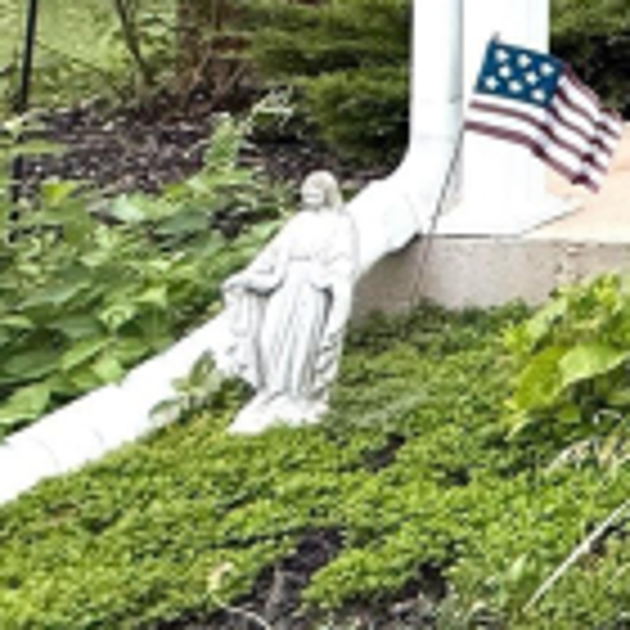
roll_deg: -0.4
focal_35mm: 59
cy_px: -126
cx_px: 1451
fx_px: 1215
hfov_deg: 16.0
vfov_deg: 26.0
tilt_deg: +1.1
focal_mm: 2.22
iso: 160
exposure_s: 1/99
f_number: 2.2
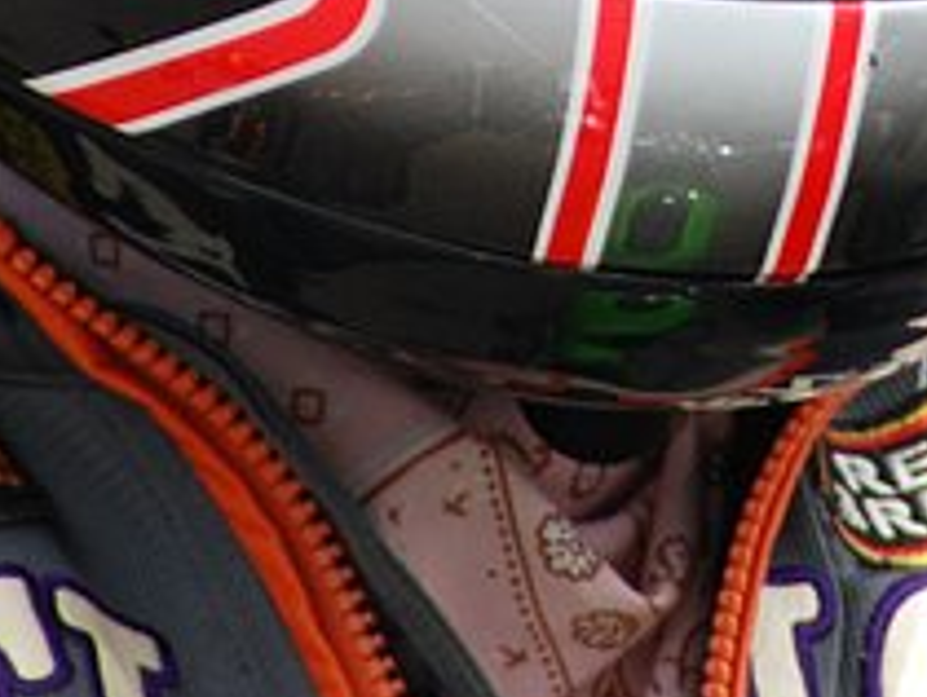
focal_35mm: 2109
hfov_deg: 0.9
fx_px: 56543
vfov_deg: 0.7
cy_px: -545
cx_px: 759
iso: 360
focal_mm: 300
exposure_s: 1/500
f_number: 6.7
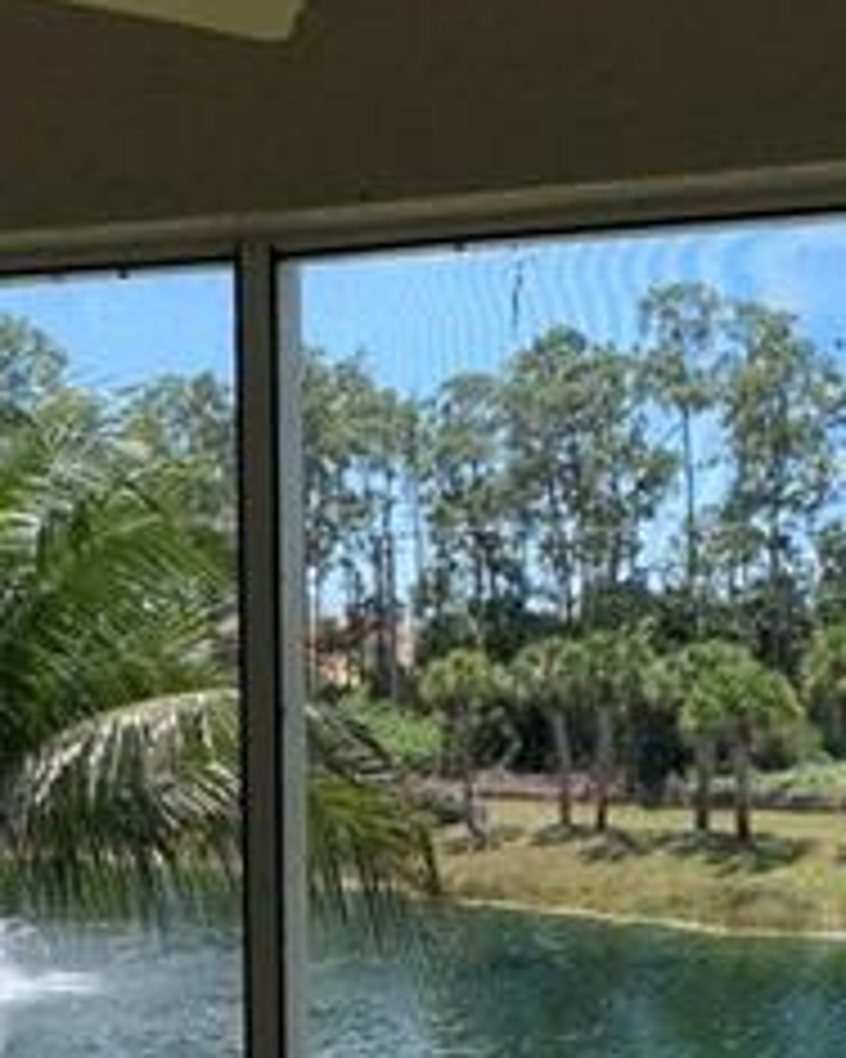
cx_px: 252
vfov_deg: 22.2
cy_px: 1035
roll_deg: +0.3
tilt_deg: -7.7
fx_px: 2598
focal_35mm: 83
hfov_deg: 18.4
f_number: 1.8
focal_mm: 4.25
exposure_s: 1/871
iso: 25
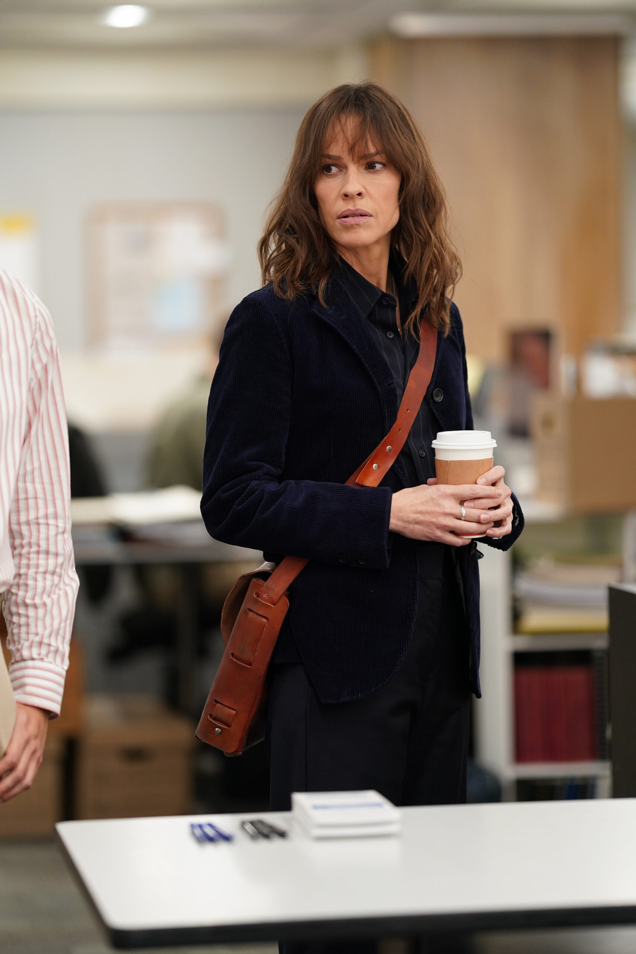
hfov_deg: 10.2
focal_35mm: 135
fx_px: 3577
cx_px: 318
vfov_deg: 15.2
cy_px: 477
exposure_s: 1/160
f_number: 1.8
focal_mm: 135
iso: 1600
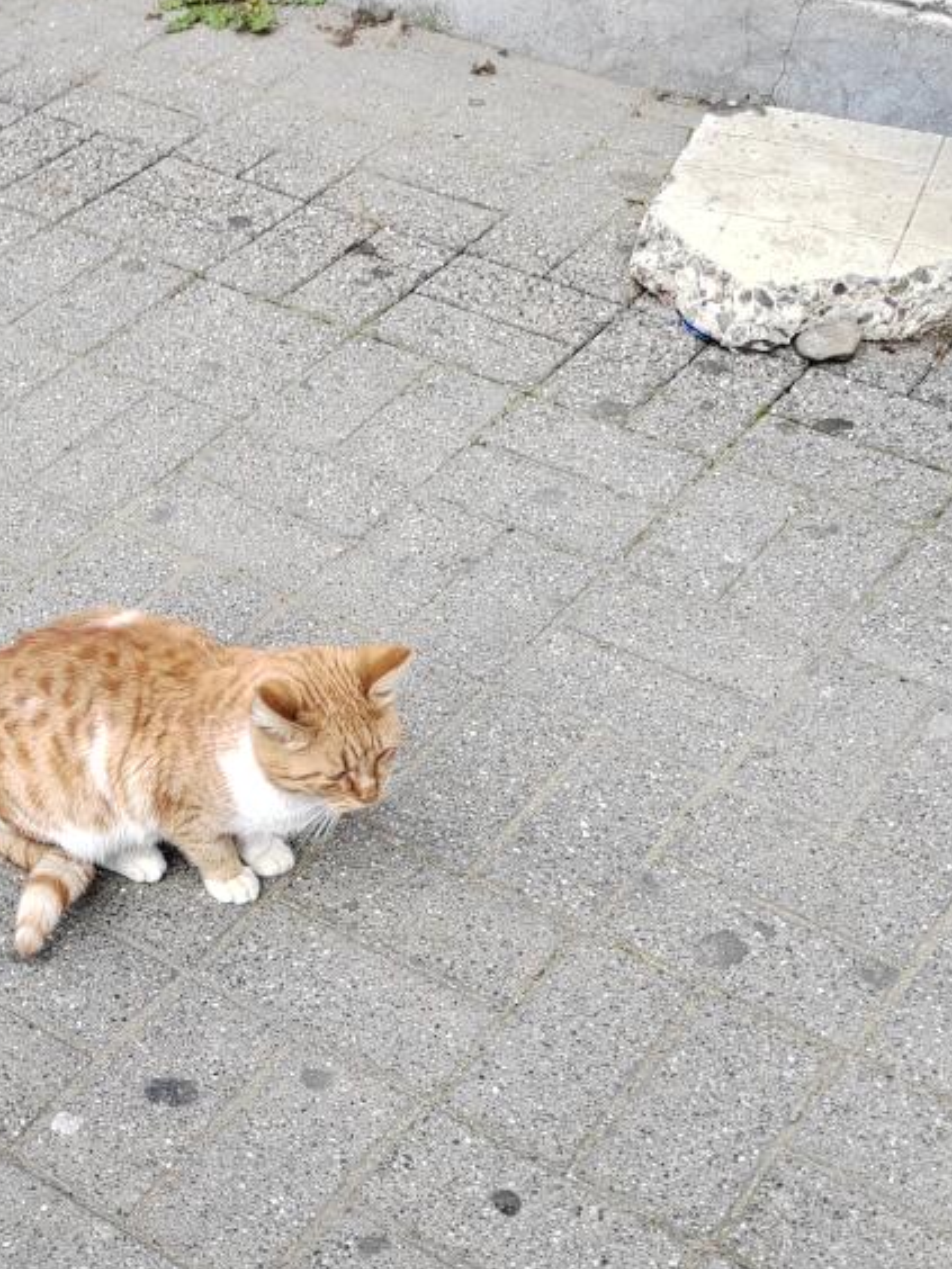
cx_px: 180
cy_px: 1060
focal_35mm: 49
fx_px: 1797
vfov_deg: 37.2
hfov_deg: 29.0
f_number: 1.9
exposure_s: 1/190
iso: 125
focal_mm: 5.52
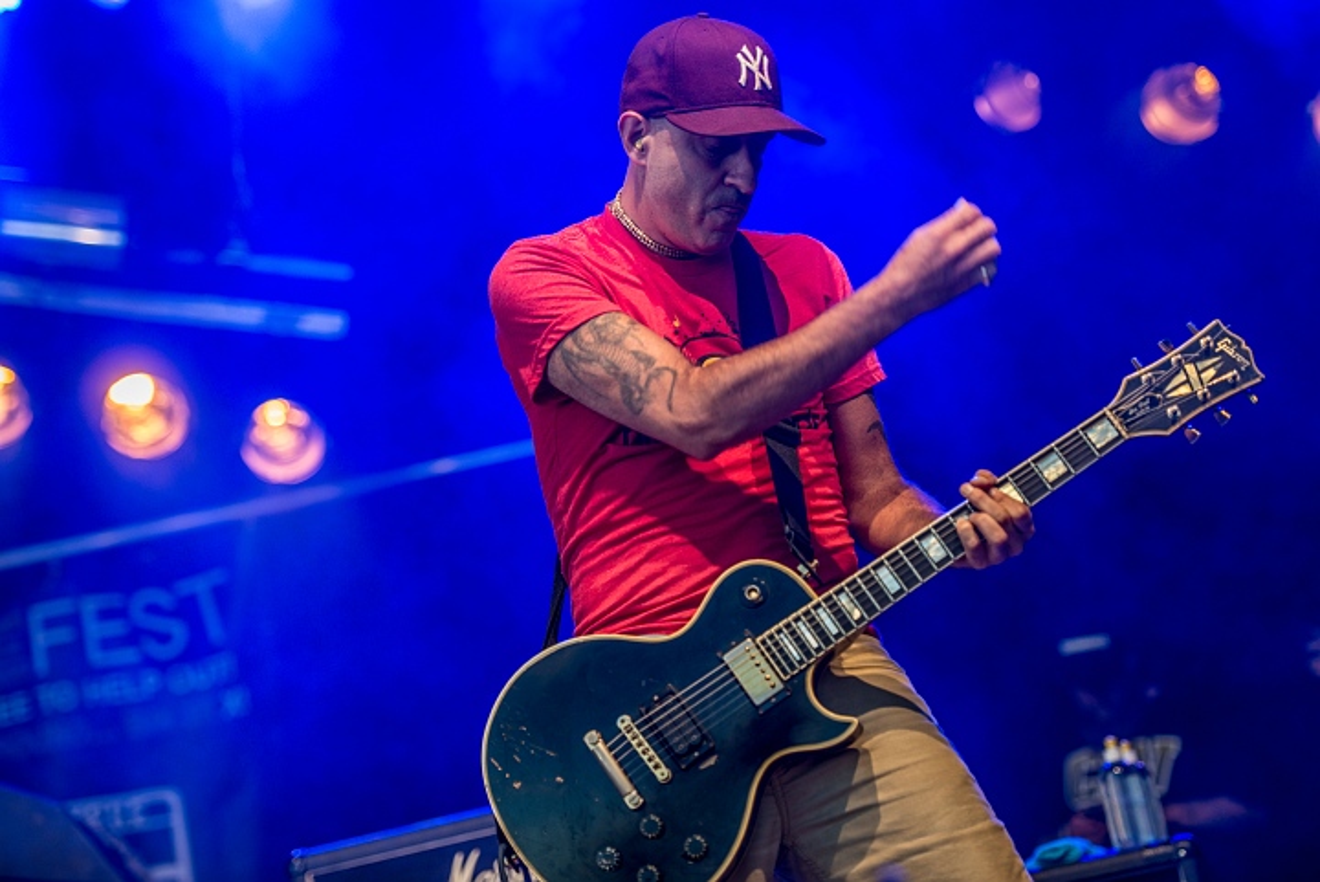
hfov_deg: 18.6
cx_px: 660
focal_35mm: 110
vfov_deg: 12.5
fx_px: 4036
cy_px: 441
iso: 250
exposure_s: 1/100
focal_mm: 110
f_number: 2.8
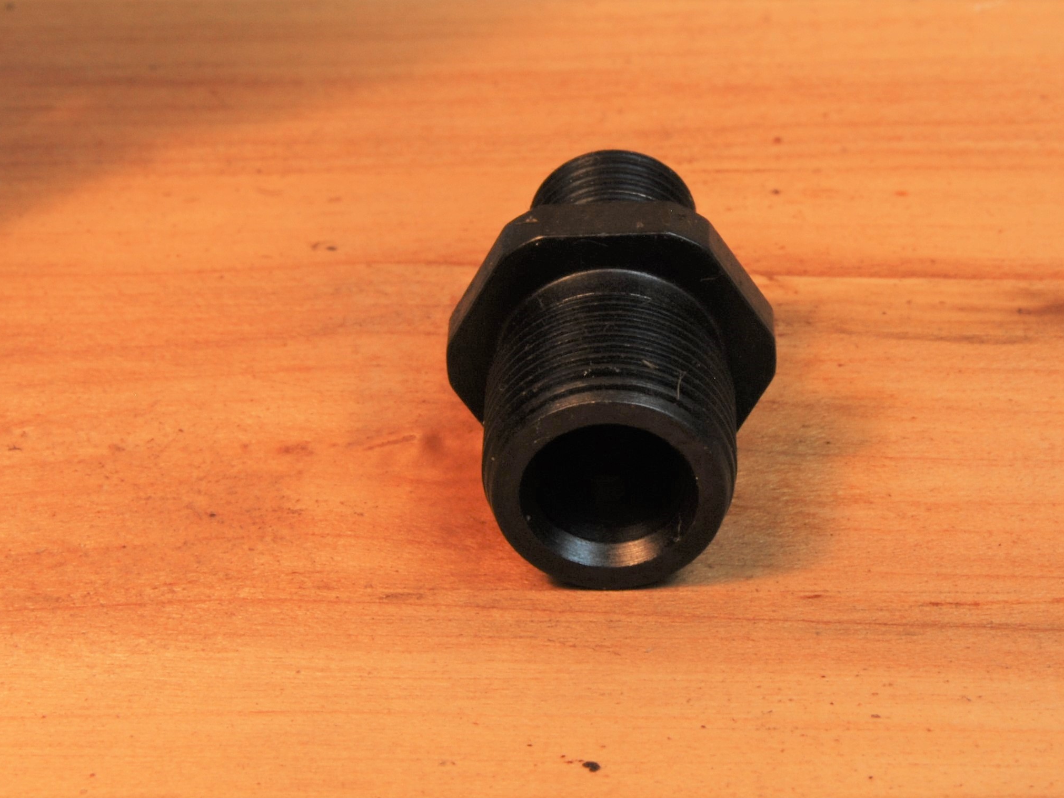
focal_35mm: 65
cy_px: 400
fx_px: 1998
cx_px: 553
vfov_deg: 22.6
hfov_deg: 29.8
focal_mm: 40
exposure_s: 1/15
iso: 200
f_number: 20
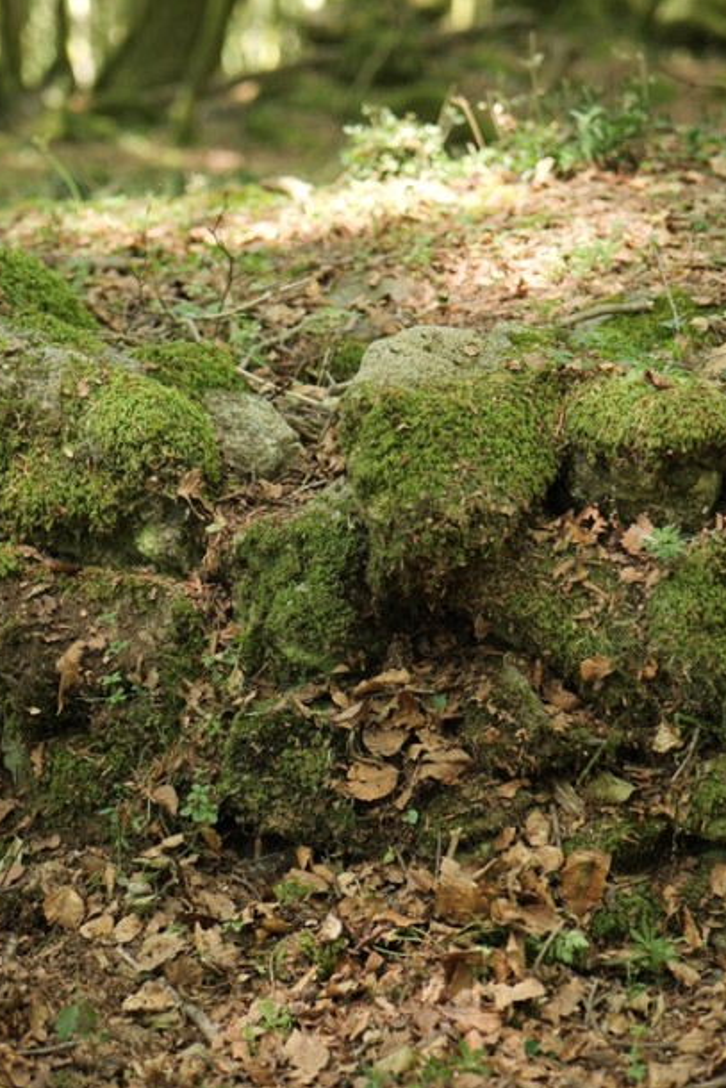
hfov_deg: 16.2
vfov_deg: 24.2
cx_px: 240
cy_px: 528
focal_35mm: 84
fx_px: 2539
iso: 800
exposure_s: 1/100
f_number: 2.2
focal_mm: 50
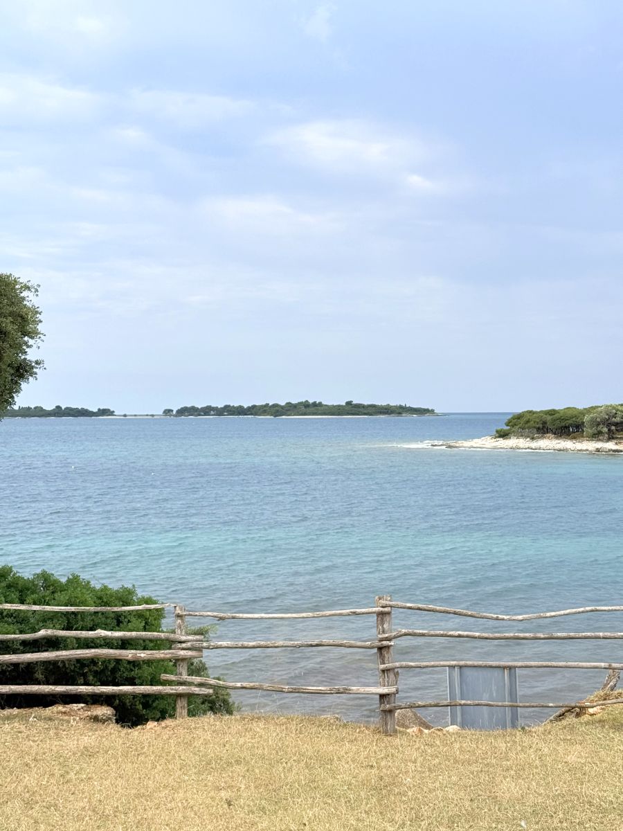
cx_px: 312
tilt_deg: +0.3
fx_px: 1152
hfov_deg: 30.3
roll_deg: +0.1
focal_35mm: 48
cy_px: 416
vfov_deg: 39.7
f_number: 1.78
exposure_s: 1/7143
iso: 64
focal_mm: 6.76
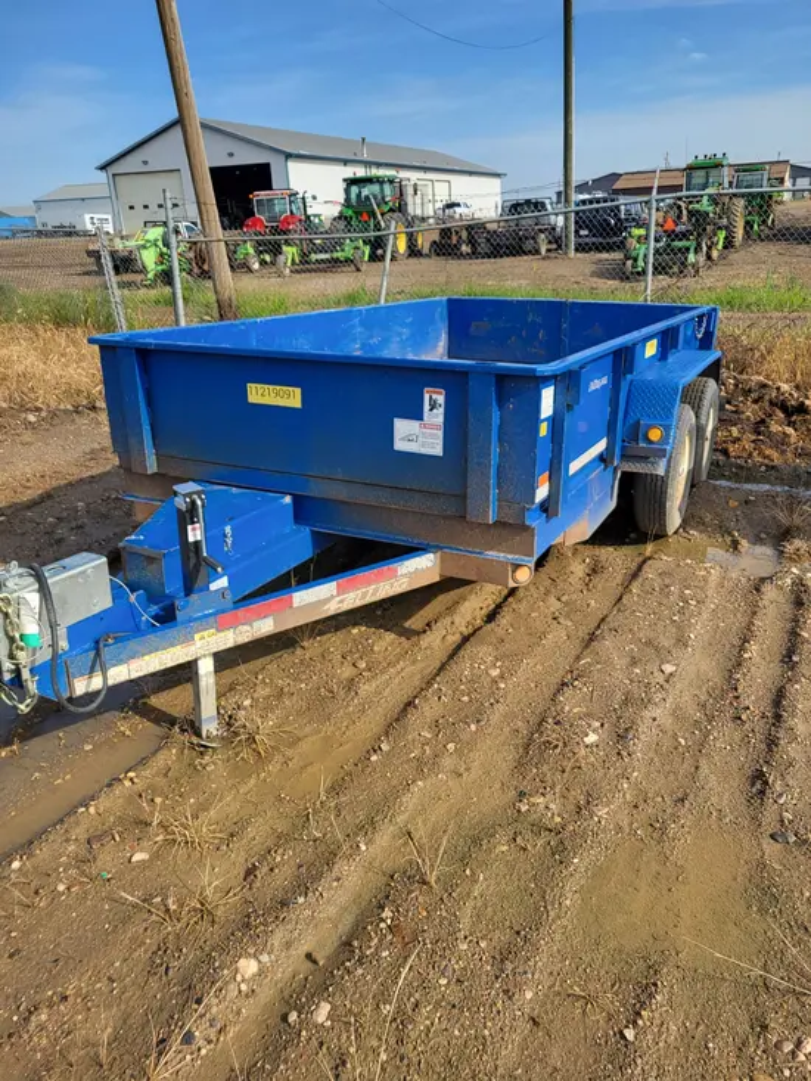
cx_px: 406
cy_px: 540
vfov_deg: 67.3
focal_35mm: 26
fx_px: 812
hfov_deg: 53.1
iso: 40
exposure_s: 1/1258
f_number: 1.8
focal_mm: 5.4
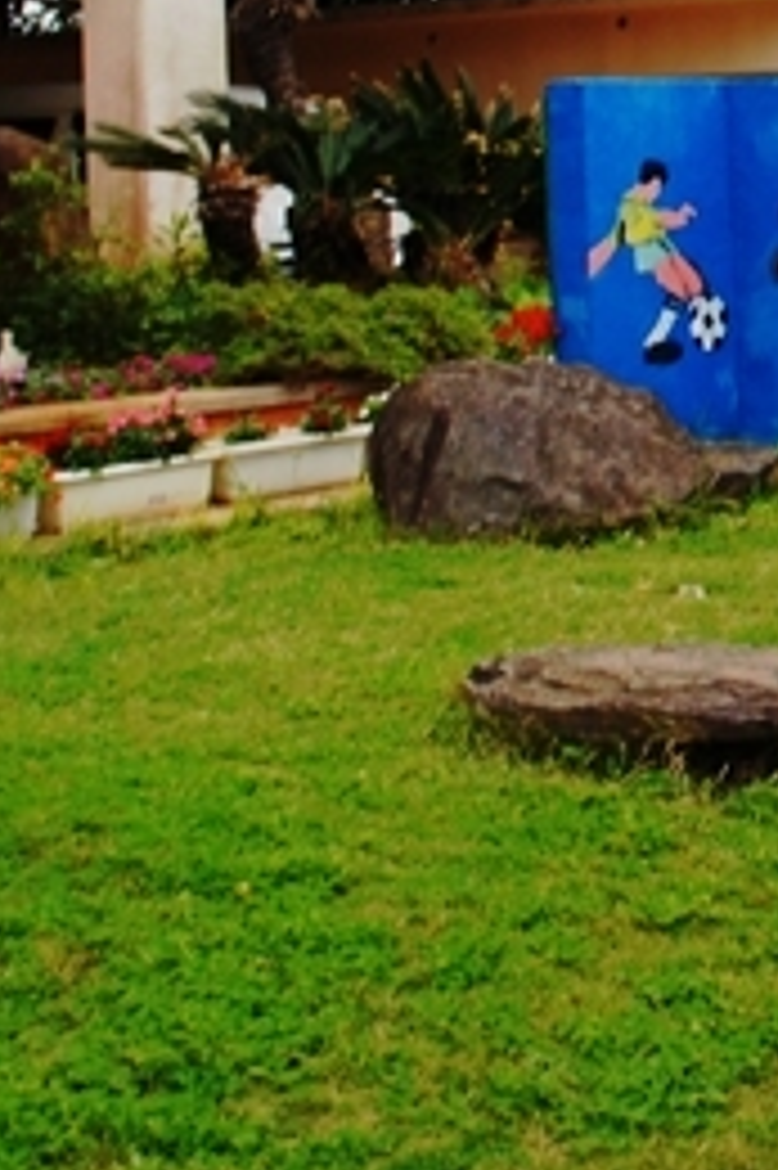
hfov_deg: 15.5
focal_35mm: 83
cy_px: 200
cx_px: 1043
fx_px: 2694
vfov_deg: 24.0
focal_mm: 18
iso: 320
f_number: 4
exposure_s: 1/160
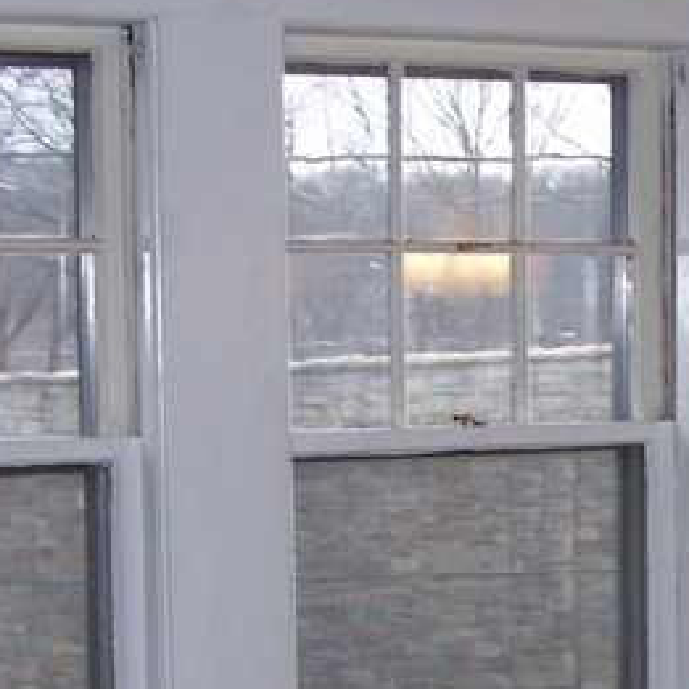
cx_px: 771
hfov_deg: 13.0
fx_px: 2972
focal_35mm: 132
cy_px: 636
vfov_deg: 13.1
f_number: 2.8
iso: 80
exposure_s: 1/60
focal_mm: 6.3
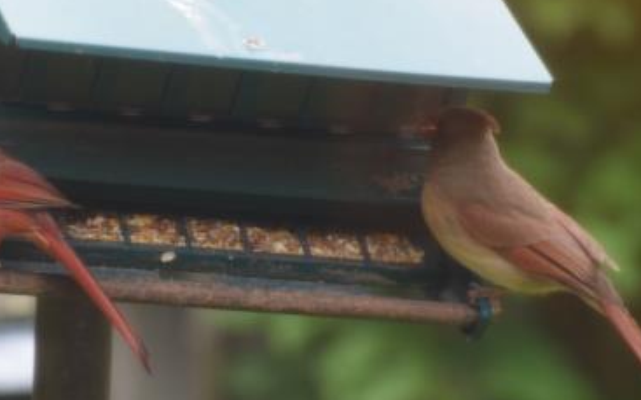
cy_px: 199
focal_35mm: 413
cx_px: 152
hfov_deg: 5.1
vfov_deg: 3.2
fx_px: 7209
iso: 720
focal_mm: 165
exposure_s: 1/250
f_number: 5
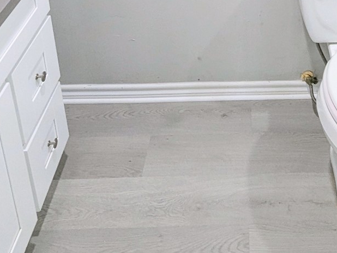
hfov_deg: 42.5
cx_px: 253
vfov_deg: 25.3
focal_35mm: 43
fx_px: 419
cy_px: -129
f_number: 2.2
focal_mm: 1.95
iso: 117
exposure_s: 1/24
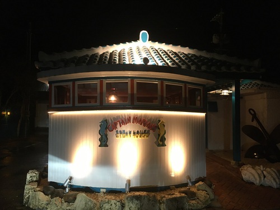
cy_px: 105
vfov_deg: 48.2
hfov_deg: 61.7
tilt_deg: +1.9
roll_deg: -0.3
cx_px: 140
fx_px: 235
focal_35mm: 29
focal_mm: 4.15
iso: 125
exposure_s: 1/30
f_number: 2.2
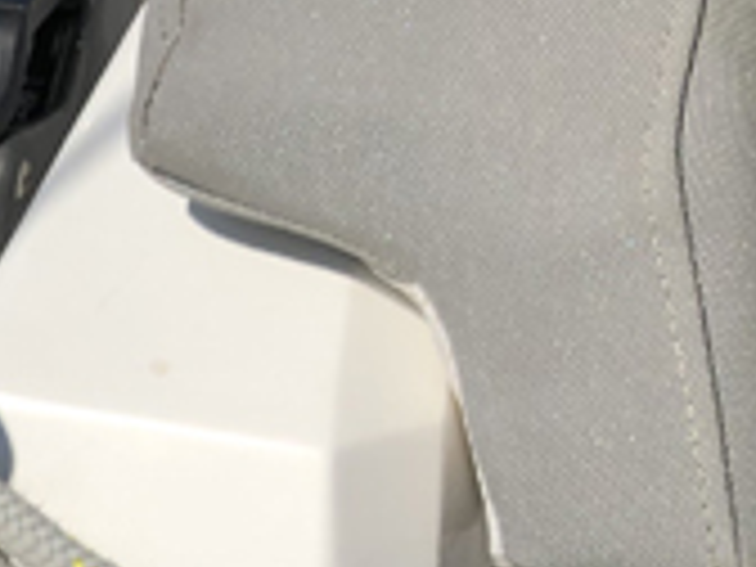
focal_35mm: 133
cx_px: -554
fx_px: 2905
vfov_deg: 10.5
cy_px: 1040
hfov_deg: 13.5
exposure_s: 1/3040
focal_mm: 4
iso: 20
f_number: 1.8
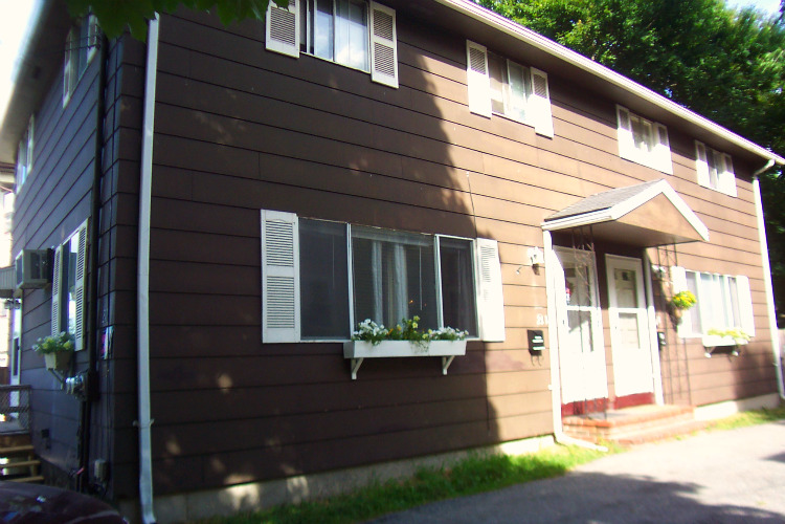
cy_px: 262
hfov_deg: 50.7
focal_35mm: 38
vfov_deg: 35.1
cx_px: 392
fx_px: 829
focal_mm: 8
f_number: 2.8
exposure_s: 1/500
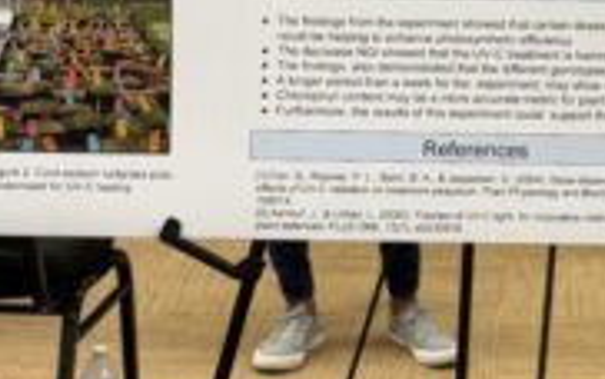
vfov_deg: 9.2
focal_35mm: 143
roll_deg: -2.6
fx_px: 2359
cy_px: 156
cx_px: 685
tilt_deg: -12.3
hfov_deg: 14.2
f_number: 1.78
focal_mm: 6.76
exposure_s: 1/60
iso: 125
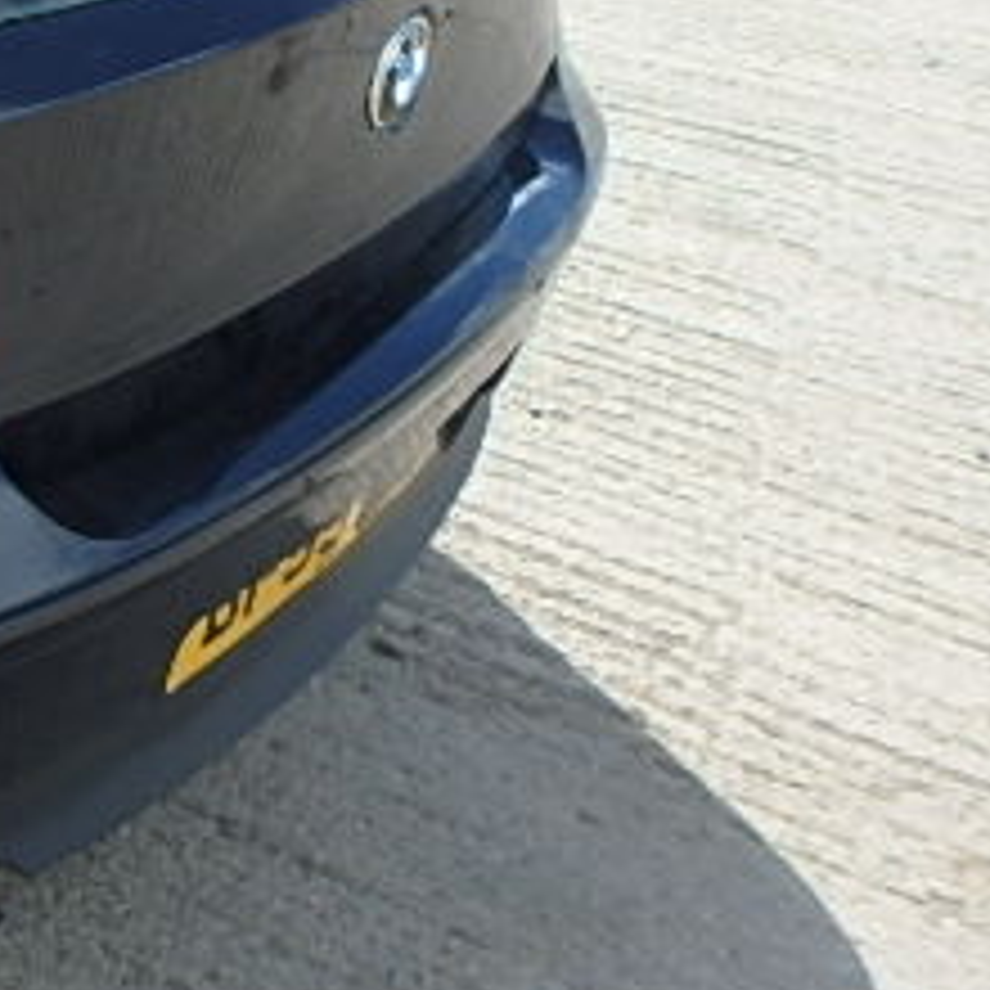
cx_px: -410
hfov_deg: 25.5
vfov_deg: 30.4
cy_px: 122
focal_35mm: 54
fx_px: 1747
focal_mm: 3.7
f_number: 3.5
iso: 125
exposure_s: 1/500
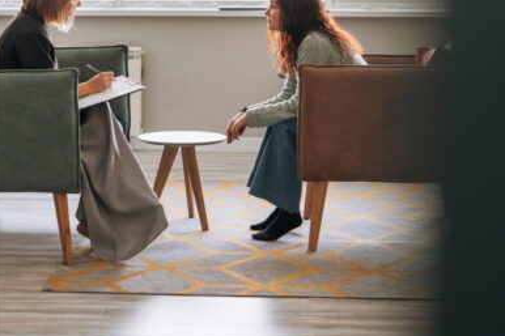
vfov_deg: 16.4
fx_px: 1164
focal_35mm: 83
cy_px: 90
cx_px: 225
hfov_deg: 24.5
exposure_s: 1/125
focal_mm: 50
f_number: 2.2
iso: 250
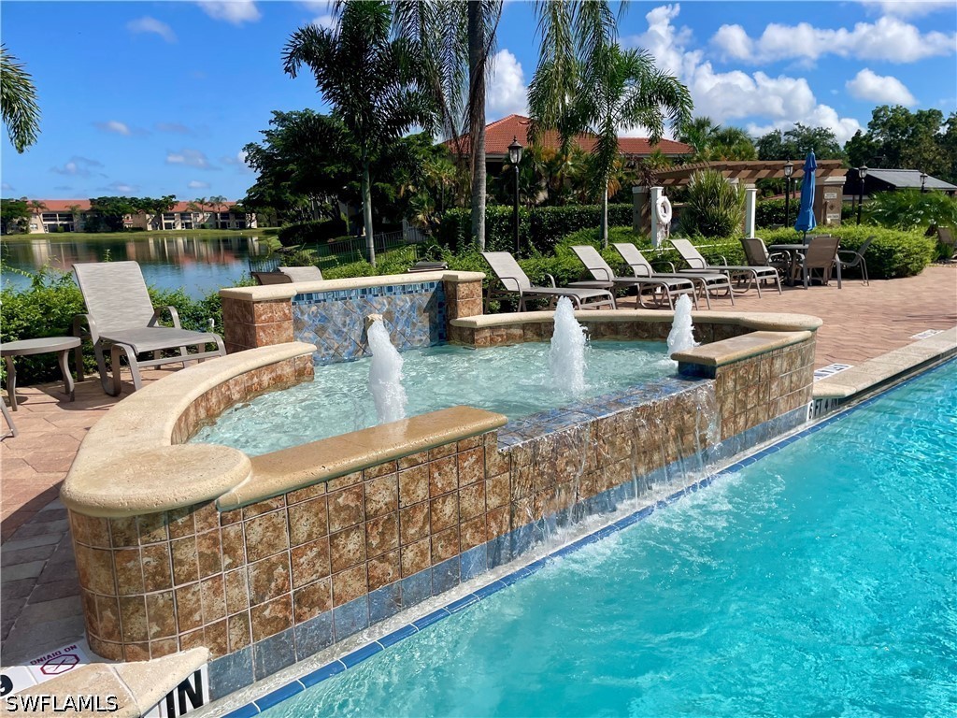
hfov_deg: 67.3
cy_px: 359
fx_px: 719
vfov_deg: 53.1
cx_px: 478
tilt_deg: -11.7
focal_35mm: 26
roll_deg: +1.6
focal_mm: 4.2
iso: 32
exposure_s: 1/5556
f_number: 1.6
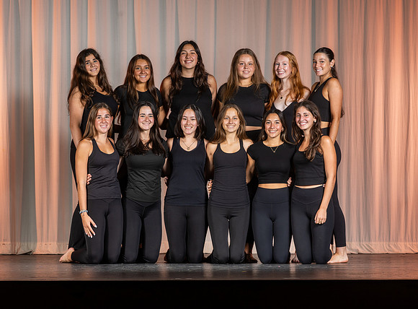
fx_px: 1926
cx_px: 233
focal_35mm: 160
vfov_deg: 9.2
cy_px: 153
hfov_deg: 12.4
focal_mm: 110
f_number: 8
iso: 125
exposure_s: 1/160
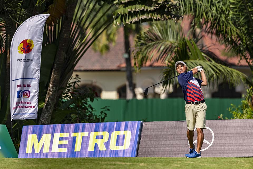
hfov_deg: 5.2
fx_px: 2811
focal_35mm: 400
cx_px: 126
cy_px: 84
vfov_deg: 3.4
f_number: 5.6
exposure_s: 1/4000
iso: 450
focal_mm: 400
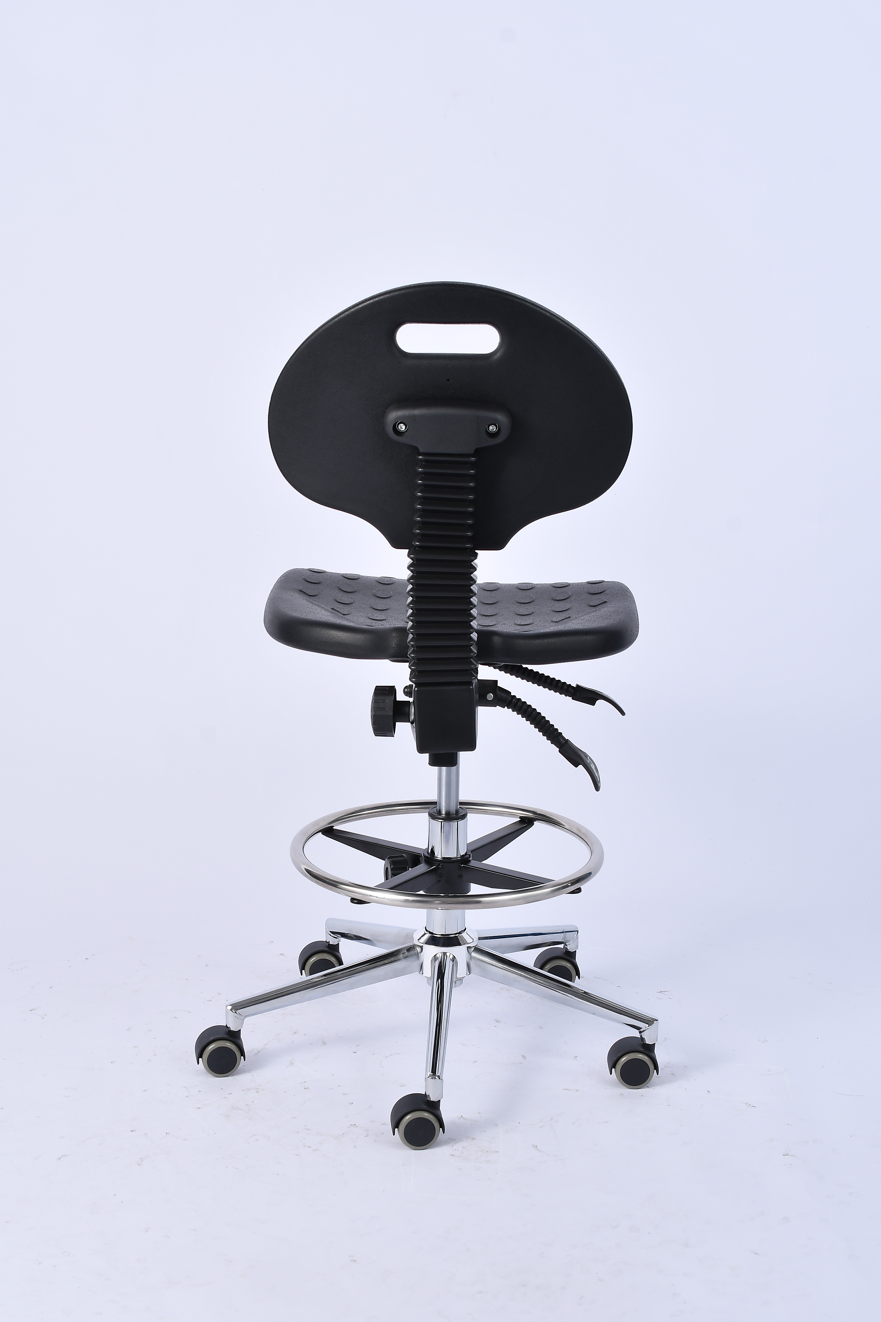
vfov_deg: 33.4
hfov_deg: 22.6
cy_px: 661
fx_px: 2202
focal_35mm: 60
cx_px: 440
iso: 125
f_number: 9
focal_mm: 40
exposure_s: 1/125
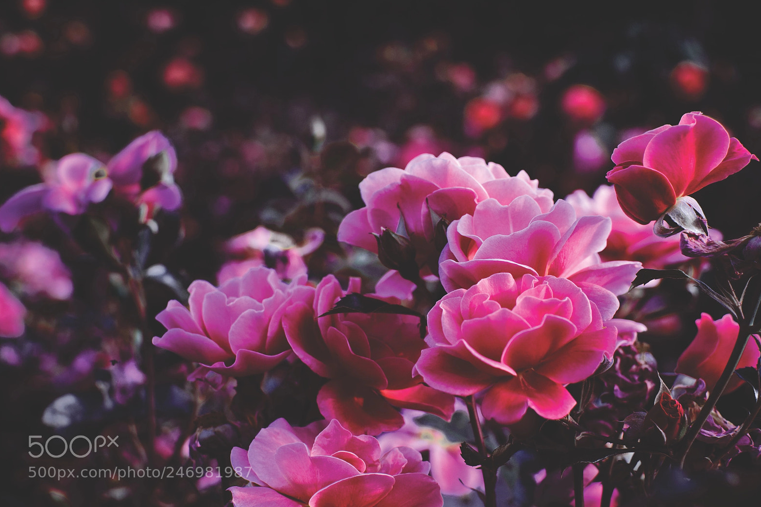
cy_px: 253
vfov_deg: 25.3
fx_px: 1131
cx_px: 387
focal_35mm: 54
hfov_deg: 37.2
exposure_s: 1/400
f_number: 4
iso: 200
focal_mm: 35
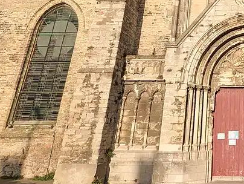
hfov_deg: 42.1
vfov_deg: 34.8
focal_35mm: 38
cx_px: 246
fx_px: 268
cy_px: 5
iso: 40
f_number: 1.95
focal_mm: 2.23
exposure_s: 1/1692
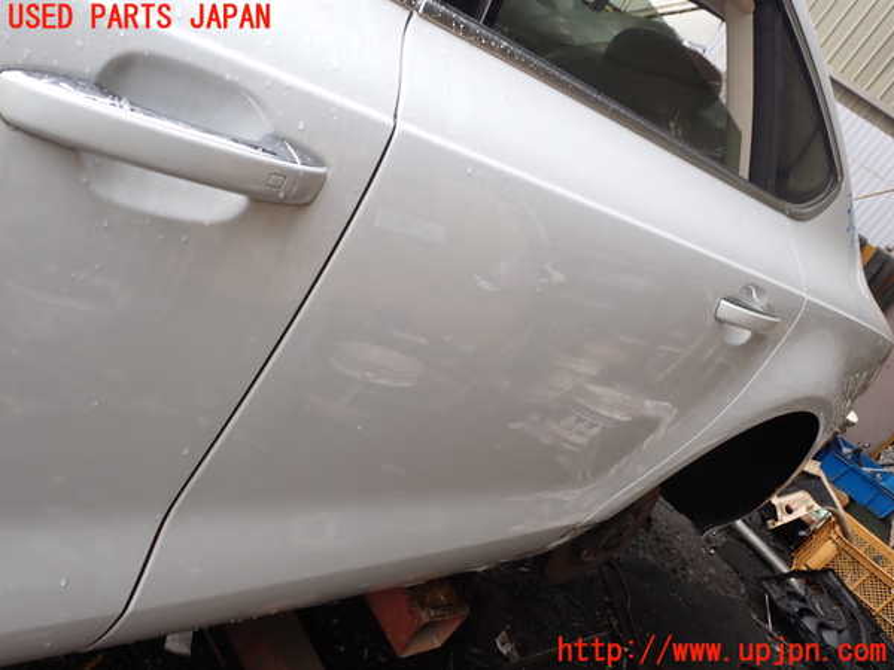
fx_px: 775
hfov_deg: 60.0
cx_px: 447
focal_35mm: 30
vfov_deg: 46.8
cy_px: 335
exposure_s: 1/80
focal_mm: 5.4
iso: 100
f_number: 3.2
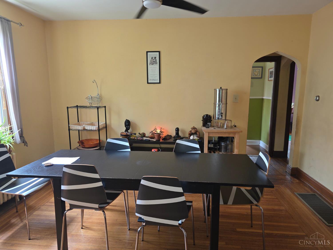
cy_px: 125
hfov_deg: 73.9
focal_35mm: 23
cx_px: 166
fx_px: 221
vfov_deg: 58.9
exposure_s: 1/60
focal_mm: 6.3
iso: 125
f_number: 1.7
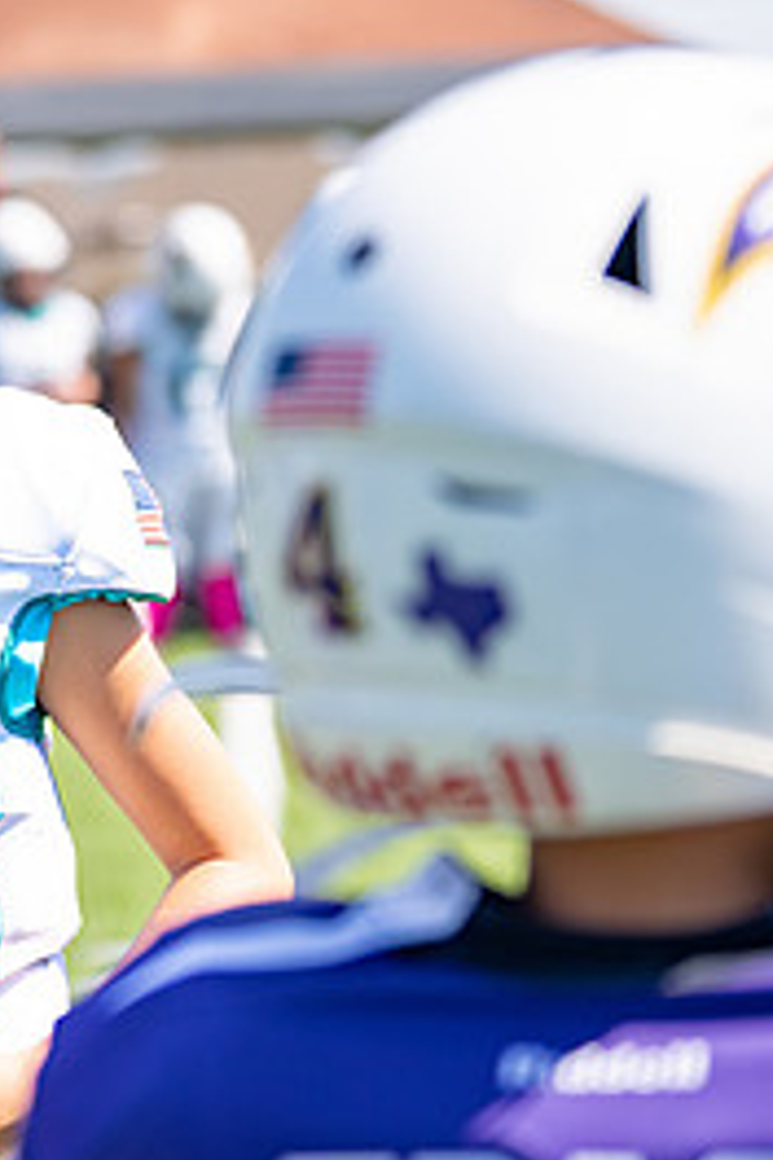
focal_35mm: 171
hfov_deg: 7.9
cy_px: 466
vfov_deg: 12.0
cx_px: -189
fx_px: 5507
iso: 125
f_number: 2.8
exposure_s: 1/1600
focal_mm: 70
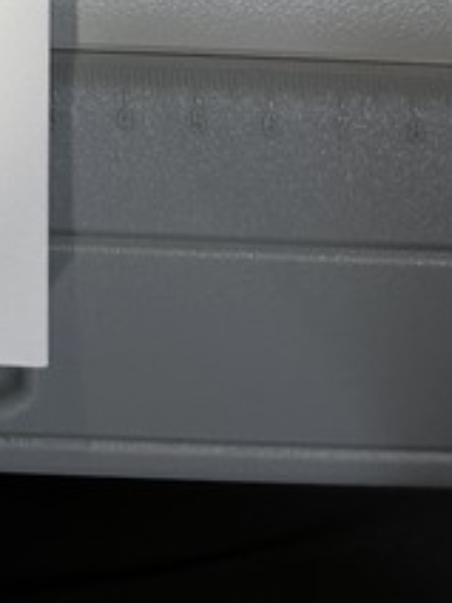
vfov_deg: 13.4
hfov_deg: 11.1
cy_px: -734
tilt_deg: -83.2
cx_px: -532
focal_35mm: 118
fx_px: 2054
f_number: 1.5
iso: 100
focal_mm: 5.7
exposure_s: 1/60
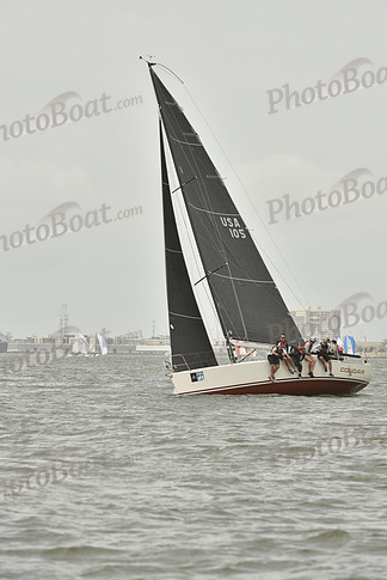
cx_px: 205
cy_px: 273
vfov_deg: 8.2
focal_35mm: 251
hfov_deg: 5.5
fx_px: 4041
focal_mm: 210
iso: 320
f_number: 7.1
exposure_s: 1/1250
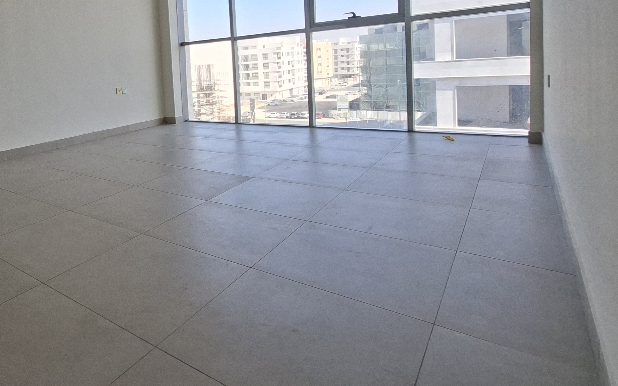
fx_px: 387
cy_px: 91
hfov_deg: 69.4
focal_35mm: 23
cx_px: 121
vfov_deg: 50.5
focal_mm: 1.74
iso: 50
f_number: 2.2
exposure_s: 1/120
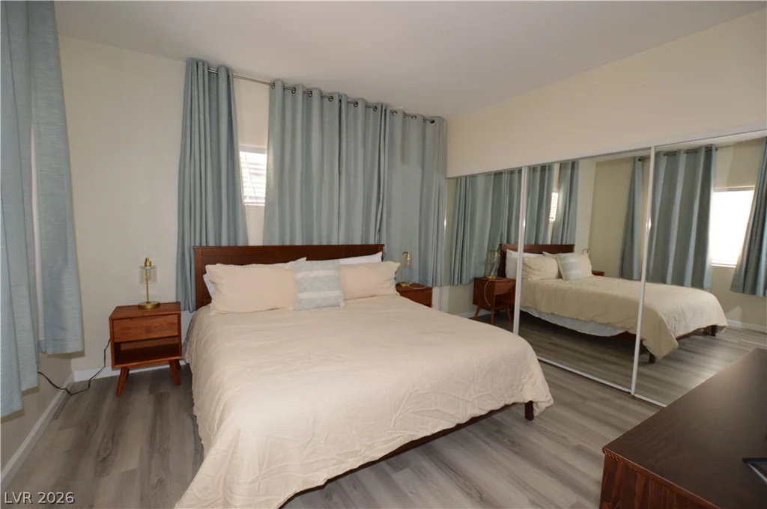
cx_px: 384
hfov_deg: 100.5
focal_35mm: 15
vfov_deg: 77.2
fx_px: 319
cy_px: 254
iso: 800
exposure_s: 1/60
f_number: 3.5
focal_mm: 10
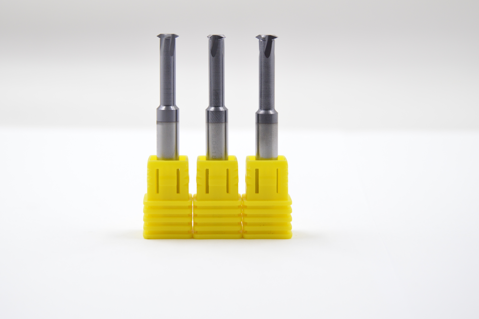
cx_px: 217
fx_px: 1271
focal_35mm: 96
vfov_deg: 14.3
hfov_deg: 21.3
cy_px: 138
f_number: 6.3
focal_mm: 55
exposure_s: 1/100
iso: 640
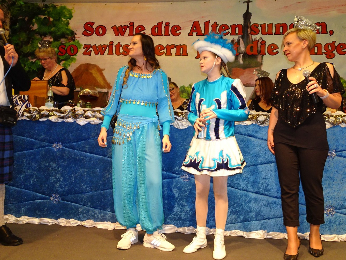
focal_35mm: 26
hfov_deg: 67.3
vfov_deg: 53.1
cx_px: 178
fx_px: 260
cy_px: 133
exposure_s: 1/30
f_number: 3.5
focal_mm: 4.1
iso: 200
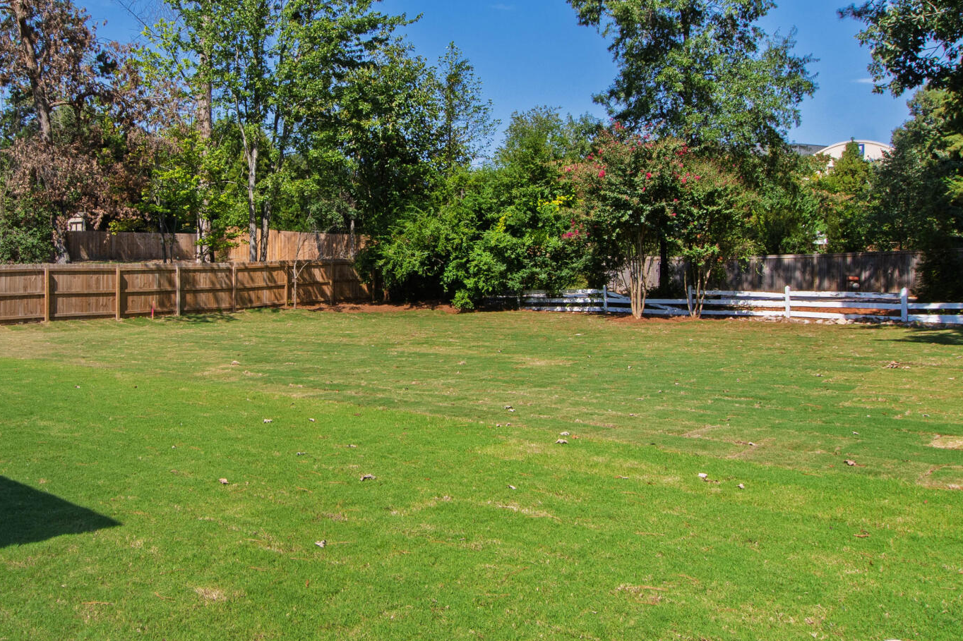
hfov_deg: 56.7
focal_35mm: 33
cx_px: 372
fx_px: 883
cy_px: 293
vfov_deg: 39.9
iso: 100
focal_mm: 10
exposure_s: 1/125
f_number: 9
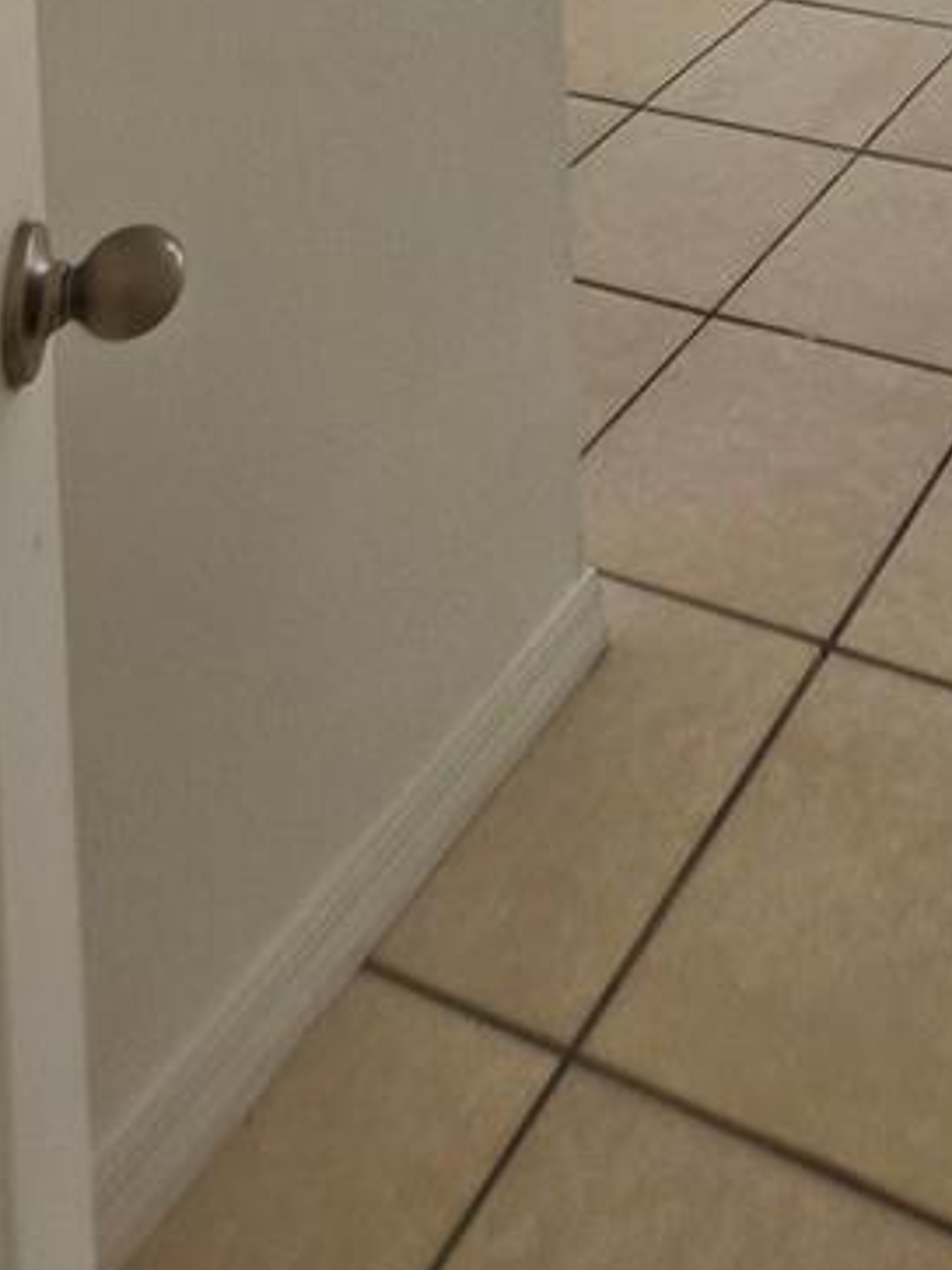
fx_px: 1578
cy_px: -724
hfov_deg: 30.0
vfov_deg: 27.0
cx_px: 1060
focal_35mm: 43
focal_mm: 2.2
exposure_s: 1/338
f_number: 1.9
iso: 32
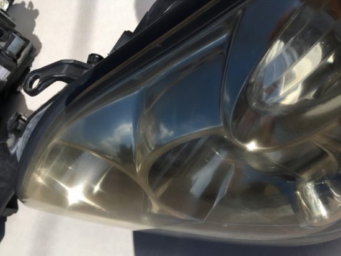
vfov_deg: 48.3
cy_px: 128
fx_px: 286
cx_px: 170
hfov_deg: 61.6
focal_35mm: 29
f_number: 2.2
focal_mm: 4.15
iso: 25
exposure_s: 1/2564
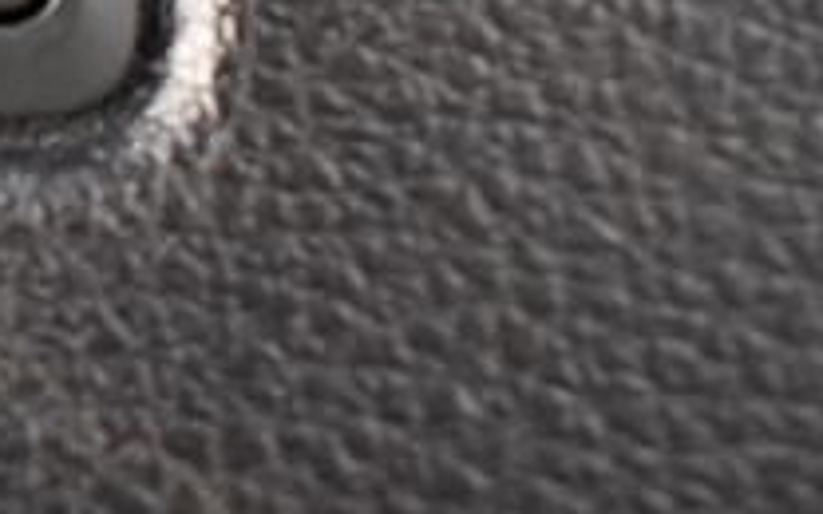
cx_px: -404
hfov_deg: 16.8
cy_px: -182
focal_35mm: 113
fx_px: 2535
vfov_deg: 11.3
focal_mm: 18
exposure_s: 1/80
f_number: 3.5
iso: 3200
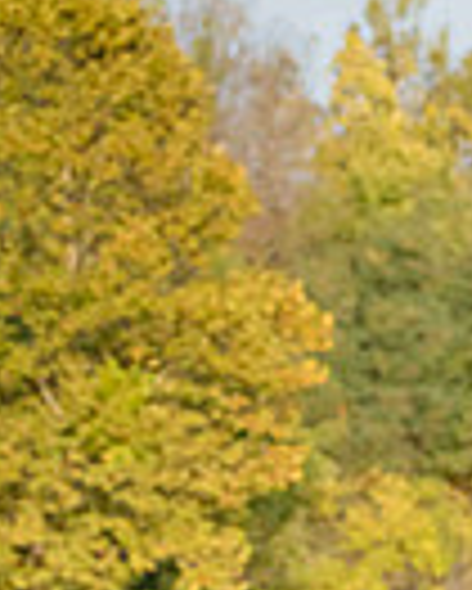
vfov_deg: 6.8
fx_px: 4831
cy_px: 1000
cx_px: 661
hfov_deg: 5.6
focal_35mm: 277
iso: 800
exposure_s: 1/640
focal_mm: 86
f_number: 7.1
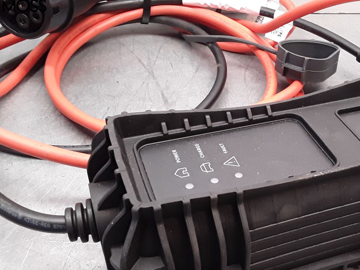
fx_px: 458
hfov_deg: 42.0
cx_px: 257
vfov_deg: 32.6
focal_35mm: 44
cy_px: 176
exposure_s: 1/100
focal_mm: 2.91
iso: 100
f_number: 1.9
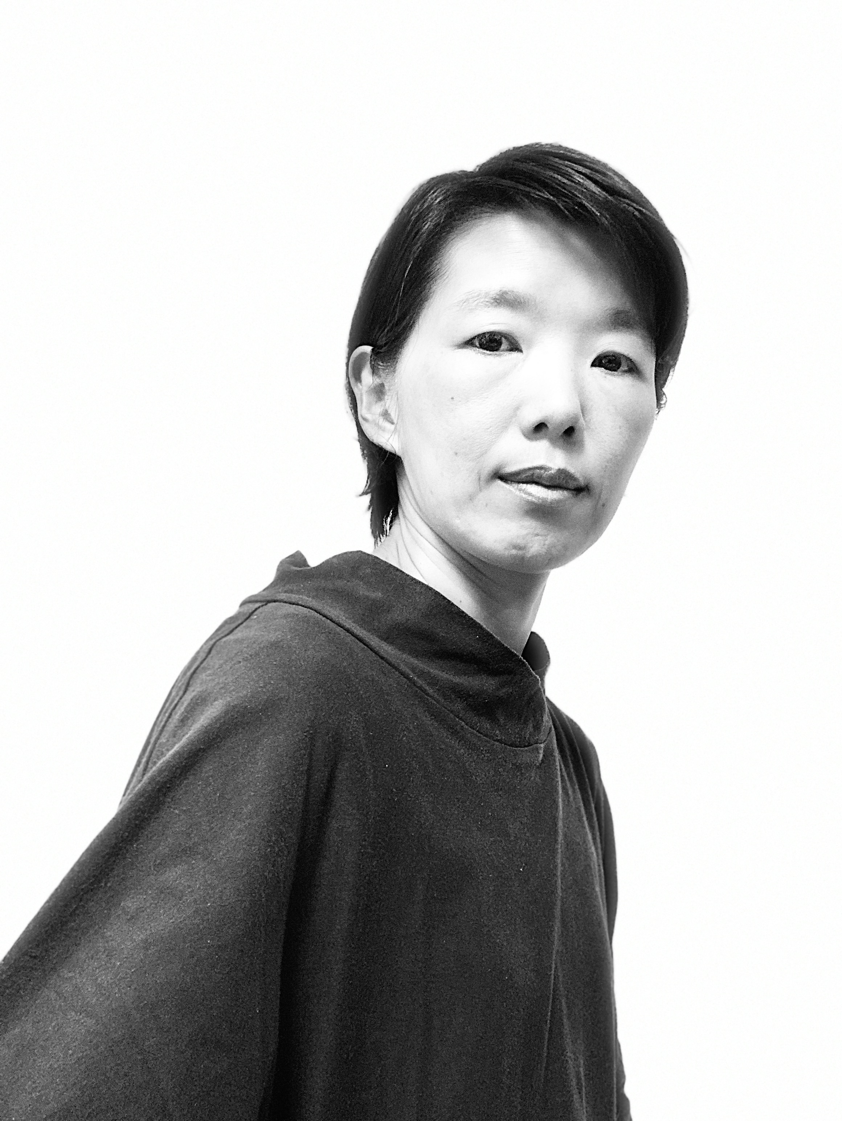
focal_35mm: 32
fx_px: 1037
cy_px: 560
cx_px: 421
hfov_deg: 44.2
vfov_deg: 56.8
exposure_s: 1/33
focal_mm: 2.87
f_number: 2.2
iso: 200
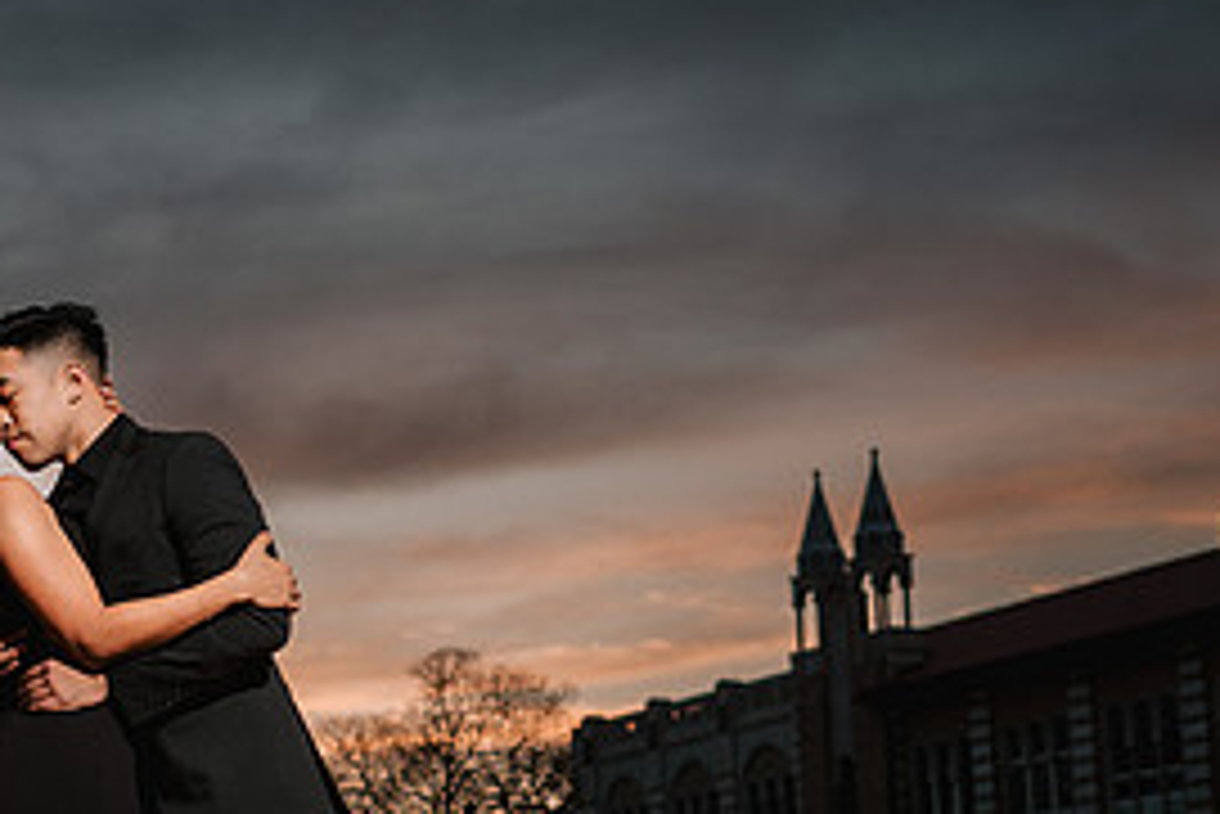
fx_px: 2543
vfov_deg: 18.1
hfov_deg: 26.9
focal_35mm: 75
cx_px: 464
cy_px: 609
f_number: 2.8
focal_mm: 35
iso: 100
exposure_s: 1/250
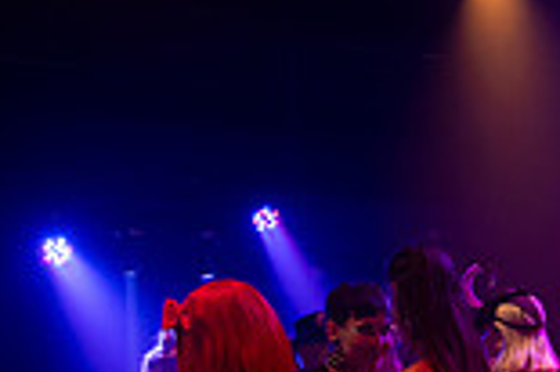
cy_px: 343
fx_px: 1399
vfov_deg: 15.0
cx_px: 488
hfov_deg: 22.2
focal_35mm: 90
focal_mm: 24
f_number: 4
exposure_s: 1/125
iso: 4000
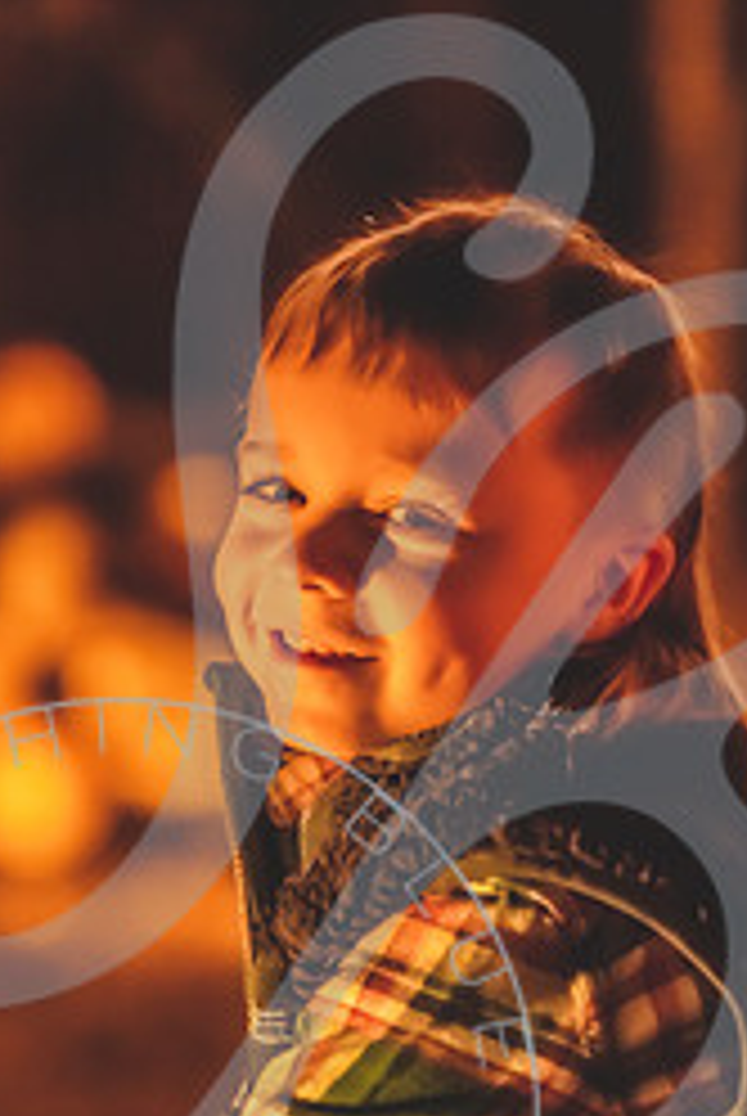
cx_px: 324
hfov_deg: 8.9
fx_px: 4780
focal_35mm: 154
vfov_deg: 13.3
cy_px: 774
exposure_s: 1/160
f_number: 1.8
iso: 4000
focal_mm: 85
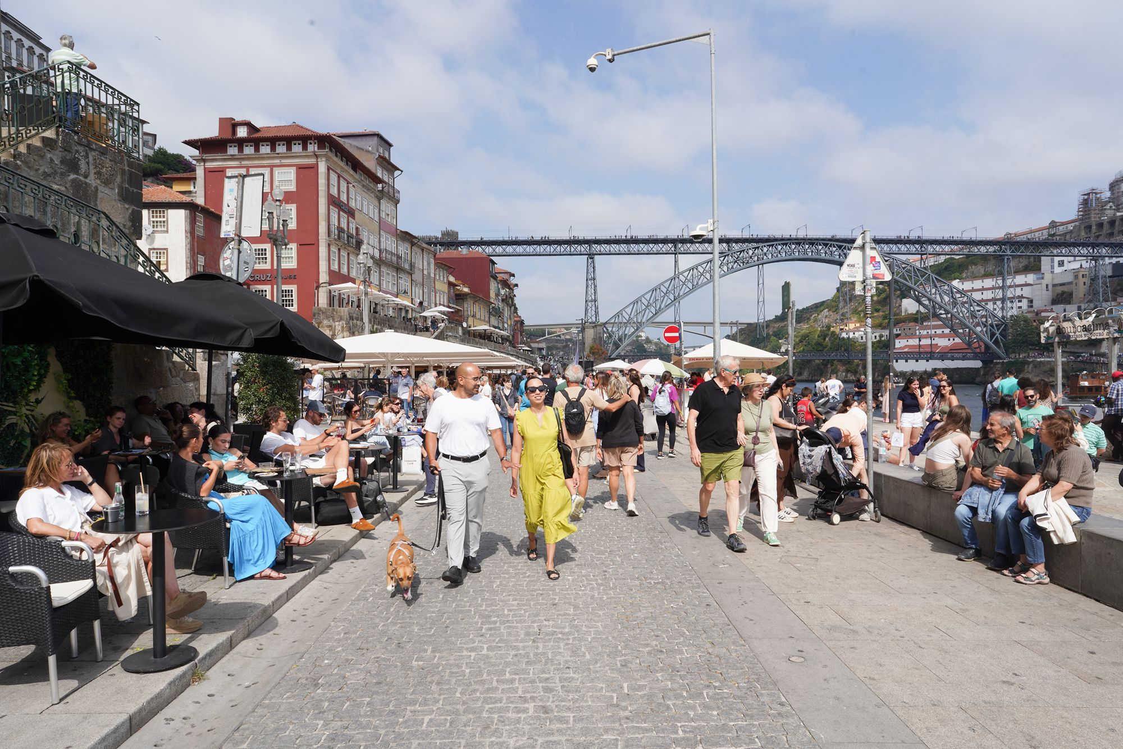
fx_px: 749
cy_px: 374
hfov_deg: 73.7
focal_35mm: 24
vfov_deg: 53.1
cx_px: 562
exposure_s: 1/100
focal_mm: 24
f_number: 16
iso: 100
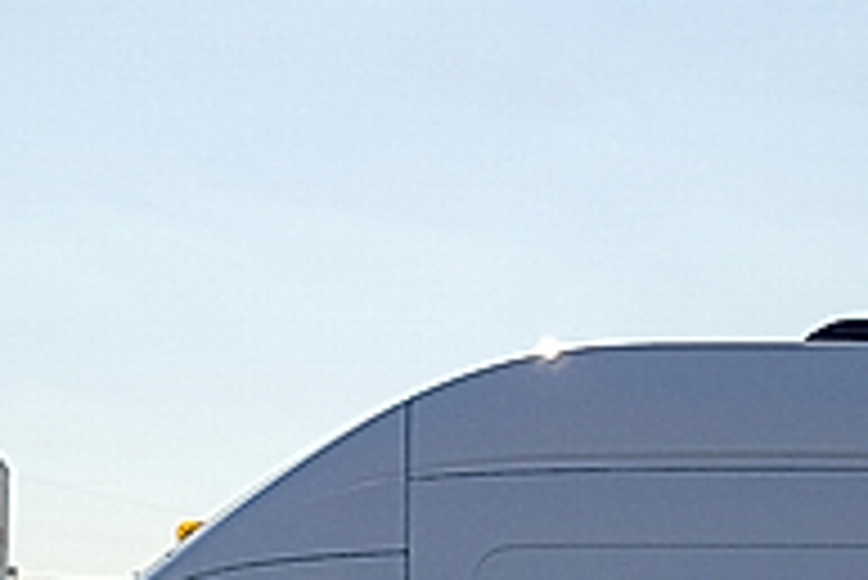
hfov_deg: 23.6
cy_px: 800
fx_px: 2027
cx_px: 774
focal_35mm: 84
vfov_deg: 15.3
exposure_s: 1/5000
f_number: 1.8
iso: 50
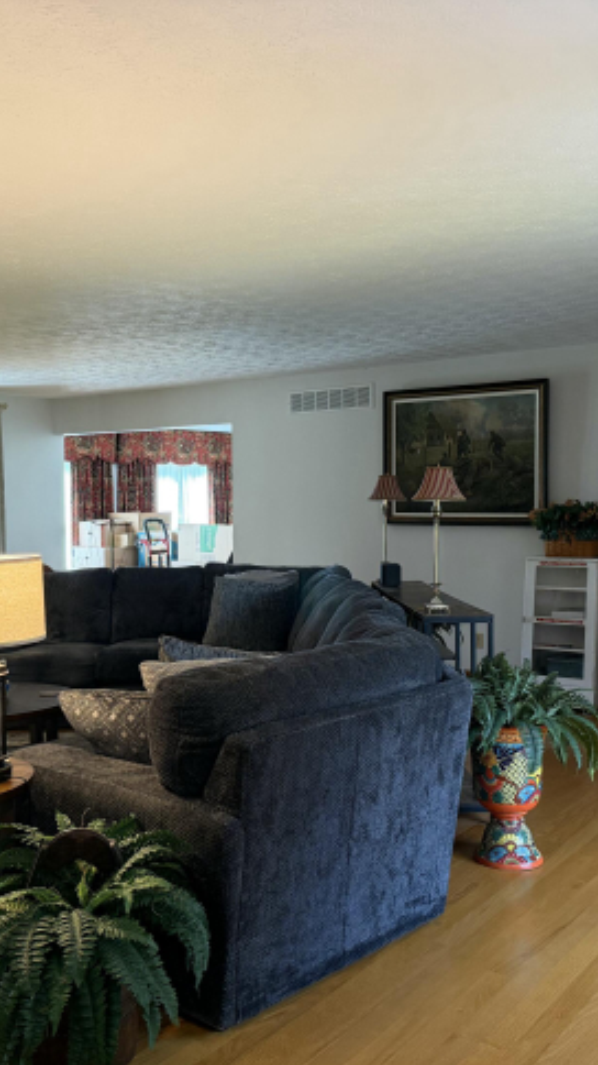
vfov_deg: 55.3
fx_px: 1016
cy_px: 548
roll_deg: +0.9
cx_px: 254
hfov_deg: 32.8
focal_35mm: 36
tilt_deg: -3.4
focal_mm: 6.76
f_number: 1.78
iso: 320
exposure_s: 1/60
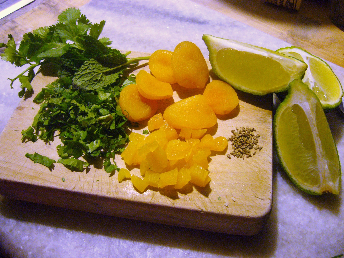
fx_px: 348
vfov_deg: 40.7
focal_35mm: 35
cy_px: 129
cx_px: 172
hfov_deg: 52.6
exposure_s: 1/8
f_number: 2.8
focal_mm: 5.8
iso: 200
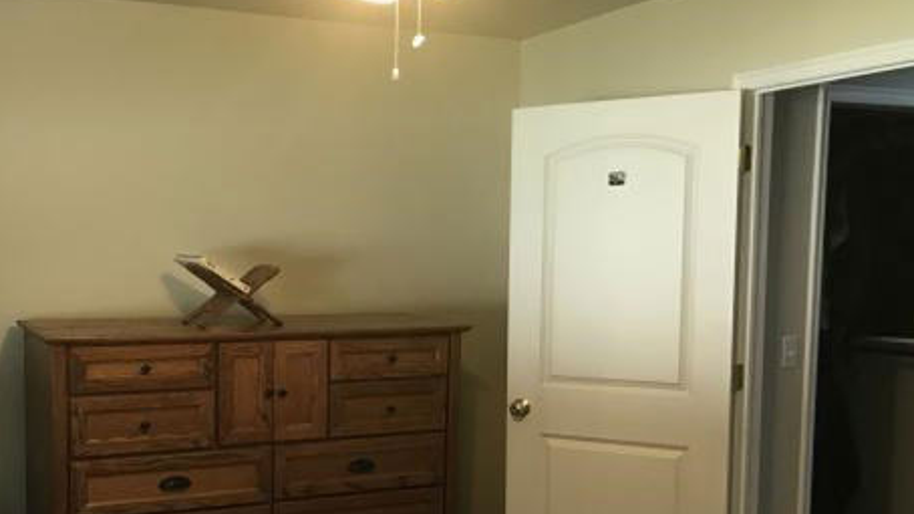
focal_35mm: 43
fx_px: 1042
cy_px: 375
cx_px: 318
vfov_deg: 27.4
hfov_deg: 46.7
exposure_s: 1/20
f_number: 1.8
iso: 40
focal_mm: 3.99
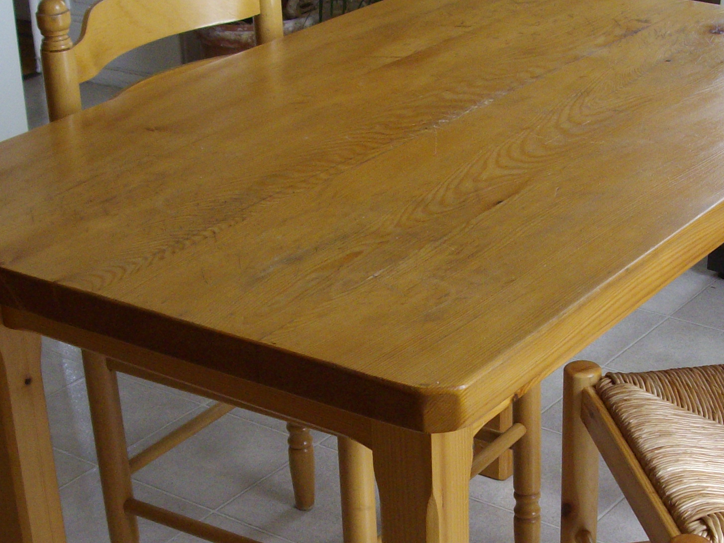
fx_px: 1589
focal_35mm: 76
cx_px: 494
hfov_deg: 25.5
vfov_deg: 19.3
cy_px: 355
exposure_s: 1/200
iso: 160
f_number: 2.7
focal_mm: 6
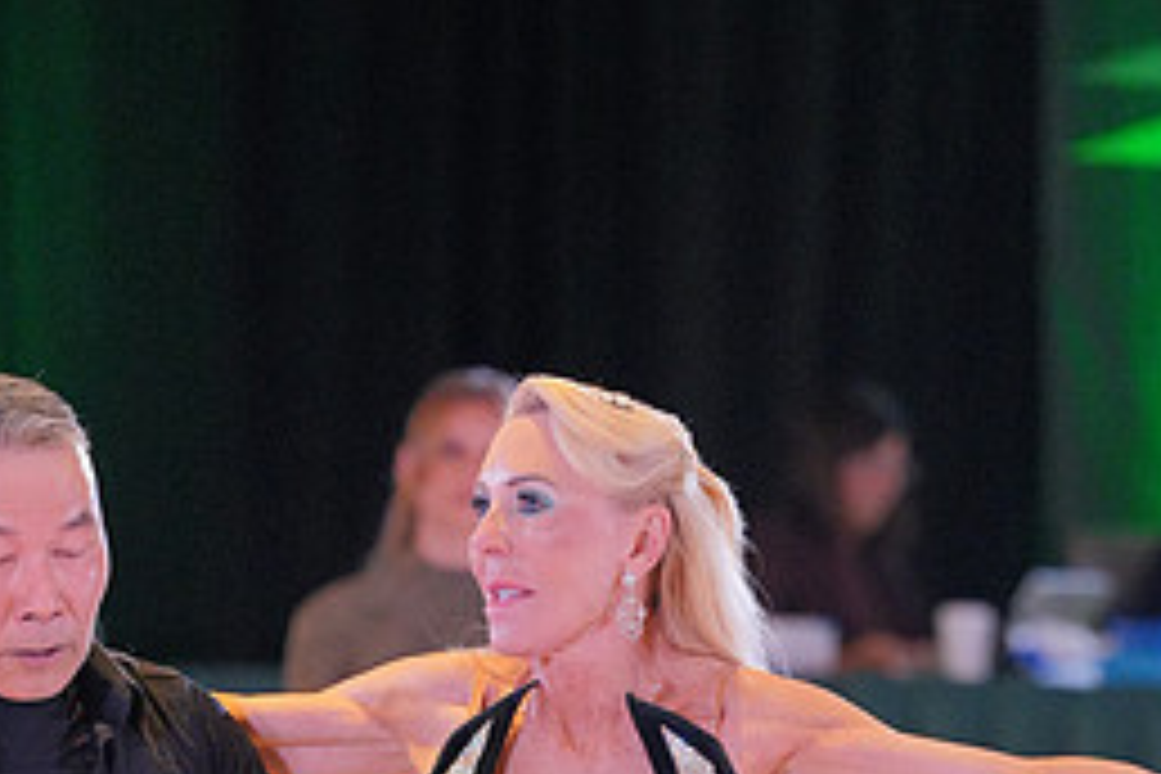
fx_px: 11512
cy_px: 1300
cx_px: 524
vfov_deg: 3.8
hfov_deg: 5.8
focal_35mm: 357
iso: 6400
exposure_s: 1/500
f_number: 3.5
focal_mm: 159
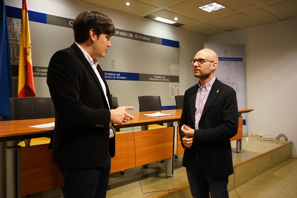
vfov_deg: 45.0
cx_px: 148
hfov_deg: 63.7
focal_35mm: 29
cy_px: 99
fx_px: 239
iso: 3200
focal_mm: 29
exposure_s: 1/160
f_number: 3.5
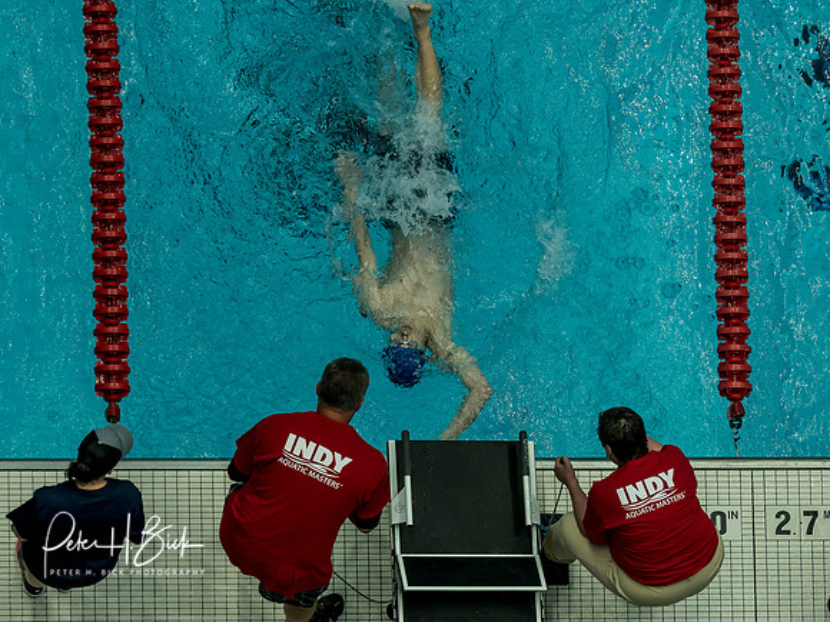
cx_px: 438
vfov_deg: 6.5
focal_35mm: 230
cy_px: 384
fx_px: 5511
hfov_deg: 8.6
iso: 1600
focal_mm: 85
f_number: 2.8
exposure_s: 1/1000
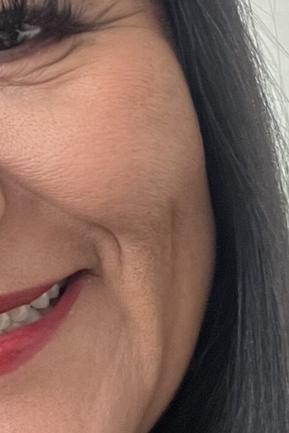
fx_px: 1349
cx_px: -57
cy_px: 250
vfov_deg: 18.3
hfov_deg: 12.0
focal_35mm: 112
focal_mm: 2.71
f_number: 2.2
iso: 320
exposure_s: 1/60
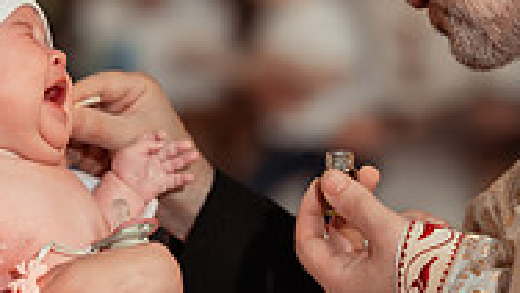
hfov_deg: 7.9
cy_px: 133
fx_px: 3780
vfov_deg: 4.4
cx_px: 238
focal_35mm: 274
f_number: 2
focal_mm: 85
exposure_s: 1/250
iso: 1600
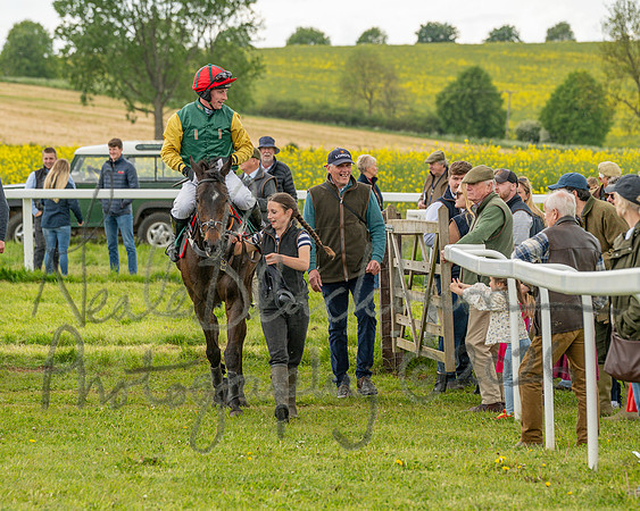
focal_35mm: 200
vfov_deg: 7.7
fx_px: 3788
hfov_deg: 9.7
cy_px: 298
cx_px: 261
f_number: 5
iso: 400
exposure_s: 1/1100
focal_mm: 150
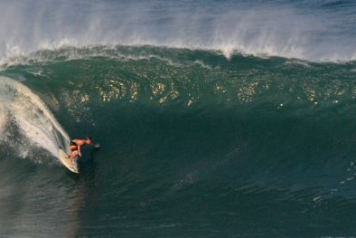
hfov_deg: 2.1
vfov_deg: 1.4
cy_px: 164
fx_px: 9645
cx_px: 148
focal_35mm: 975
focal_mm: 400
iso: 400
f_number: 8
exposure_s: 1/1000
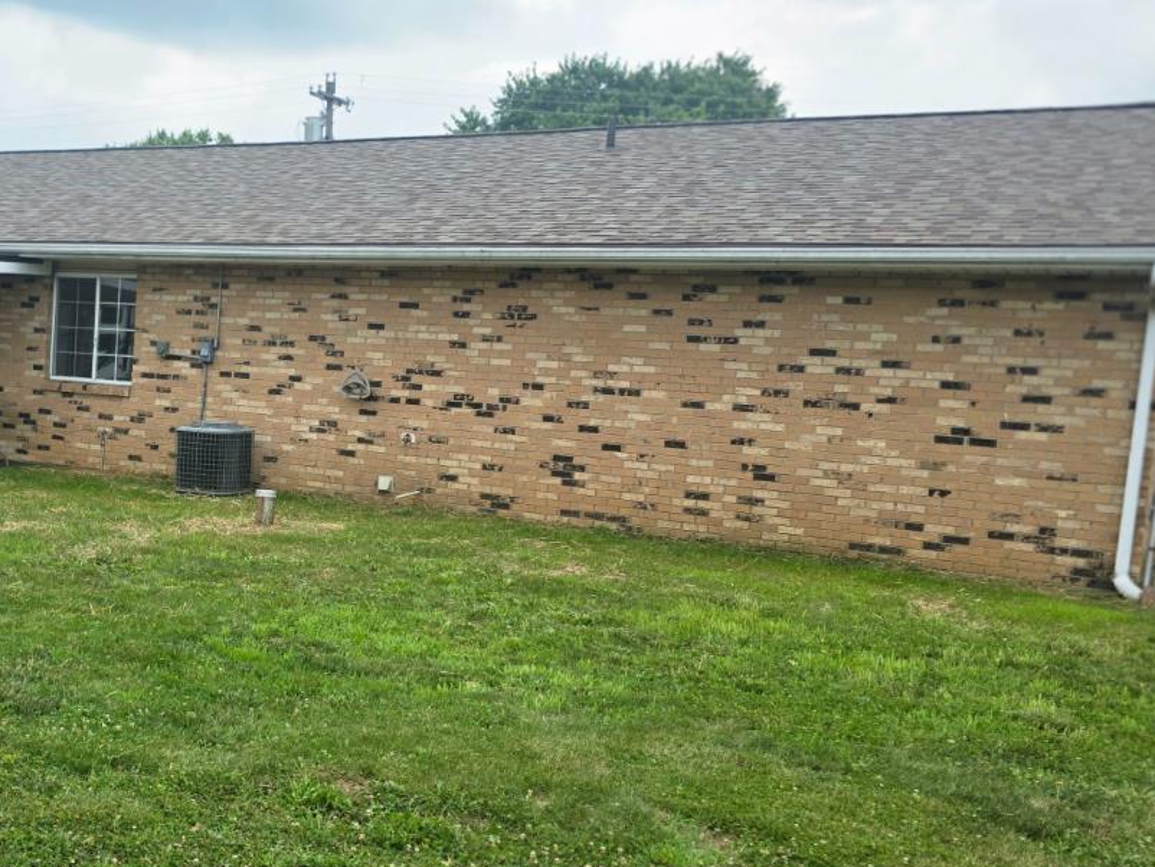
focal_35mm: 43
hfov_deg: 41.3
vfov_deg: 33.6
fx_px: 1435
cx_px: 180
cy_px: 476
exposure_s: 1/3446
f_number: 1.7
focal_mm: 6.3
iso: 80
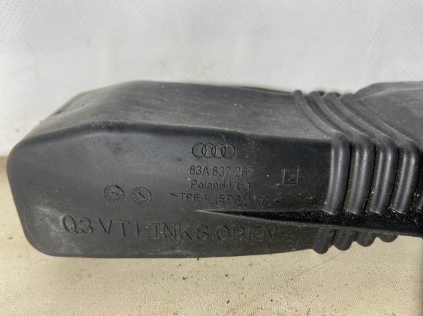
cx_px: 212
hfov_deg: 69.4
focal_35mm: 25
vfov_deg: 54.8
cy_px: 158
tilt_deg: -26.7
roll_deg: +4.5
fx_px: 305
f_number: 1.8
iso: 64
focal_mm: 4.25
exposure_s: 1/100
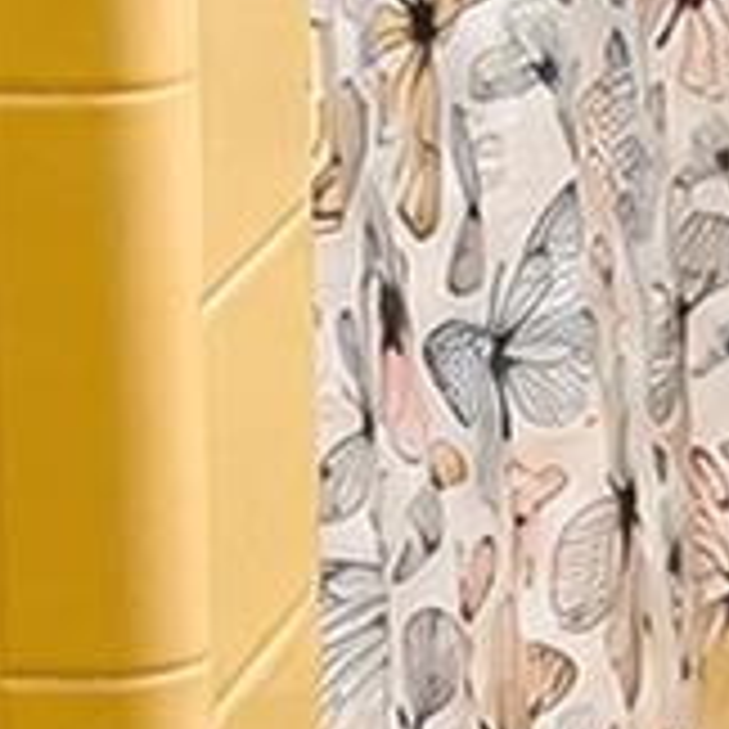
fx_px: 5194
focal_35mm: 218
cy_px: -436
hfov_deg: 7.6
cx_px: 1642
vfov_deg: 7.8
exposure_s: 1/60
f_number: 1.6
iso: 125
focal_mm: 5.96
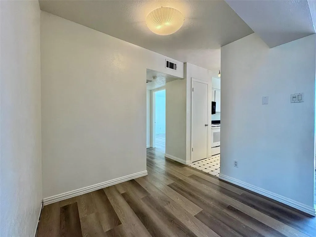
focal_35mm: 14
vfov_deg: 85.7
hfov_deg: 102.1
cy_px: 118
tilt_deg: -1.7
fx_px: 128
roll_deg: +1.8
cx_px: 158
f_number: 2.2
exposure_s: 1/120
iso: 160
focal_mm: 2.22
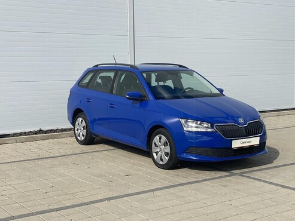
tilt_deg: -4.9
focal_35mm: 58
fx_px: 494
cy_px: 102
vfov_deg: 25.2
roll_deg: +0.7
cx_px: 160
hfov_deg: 33.2
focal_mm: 6
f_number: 2
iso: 20
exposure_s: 1/1653
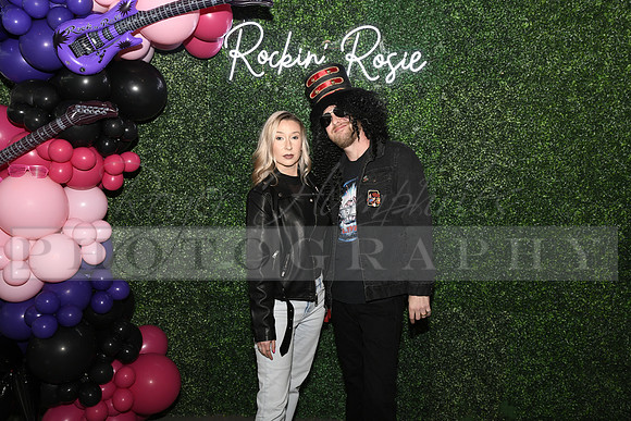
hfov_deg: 58.7
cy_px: 210
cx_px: 316
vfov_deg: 41.1
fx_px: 561
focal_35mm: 32
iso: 500
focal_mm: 32
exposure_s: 1/60
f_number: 6.3
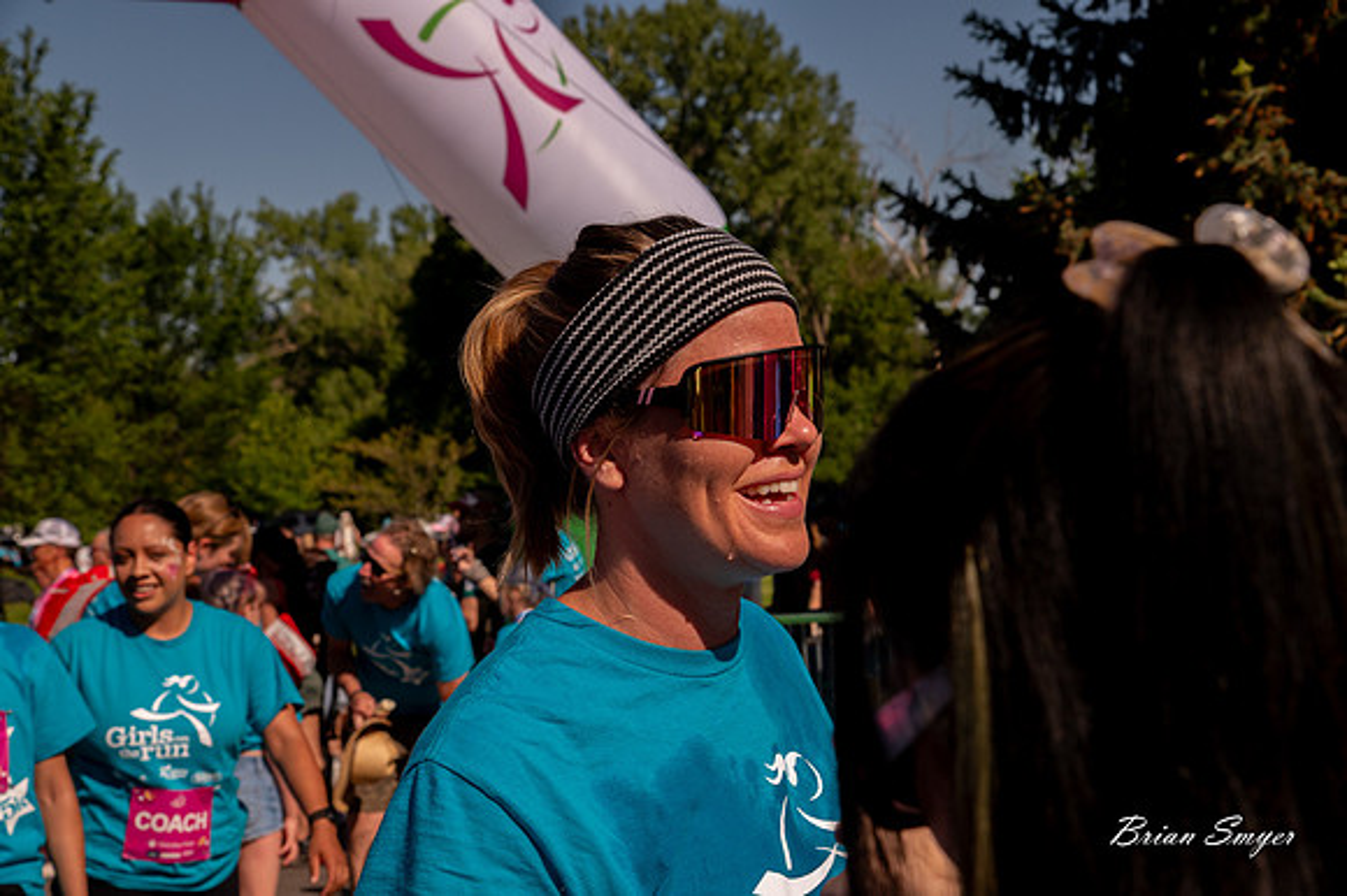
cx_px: 674
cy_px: 448
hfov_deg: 28.9
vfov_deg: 19.4
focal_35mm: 70
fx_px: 2618
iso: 800
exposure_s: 1/2000
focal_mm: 70
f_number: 11
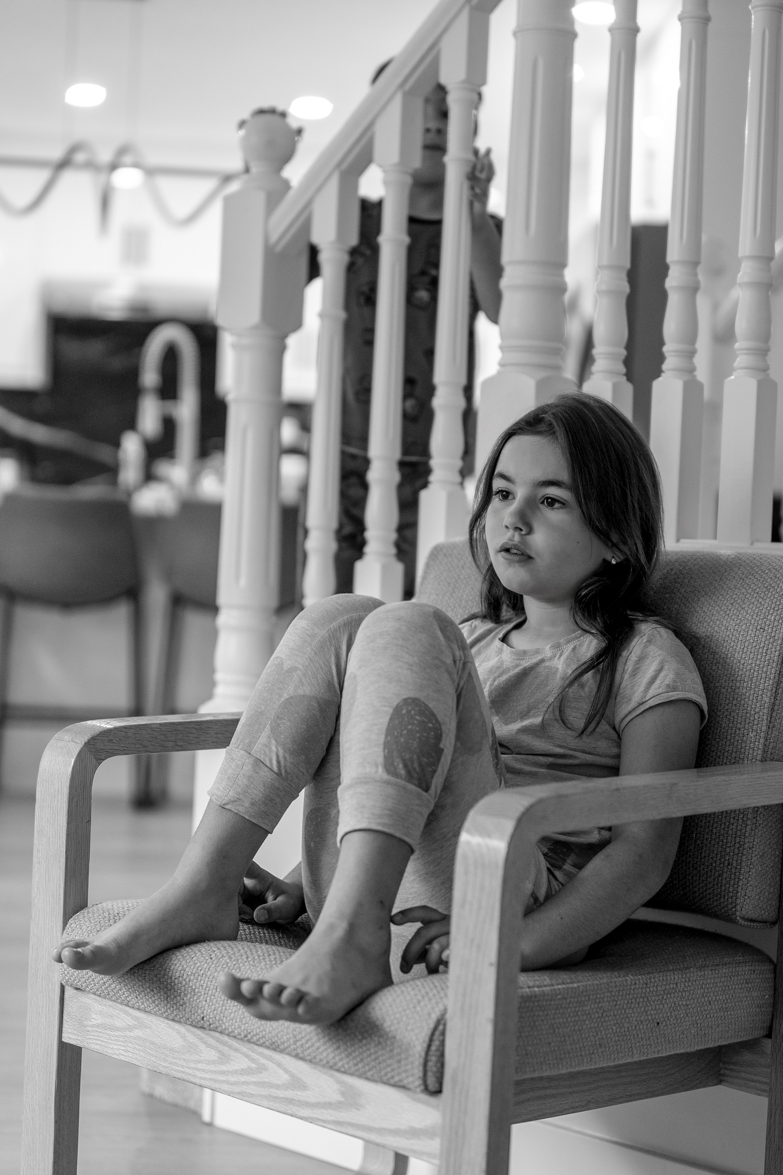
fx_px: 1142
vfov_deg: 54.4
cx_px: 392
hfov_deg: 37.9
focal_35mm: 35
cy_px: 588
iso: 250
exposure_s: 1/200
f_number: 1.2
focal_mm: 35
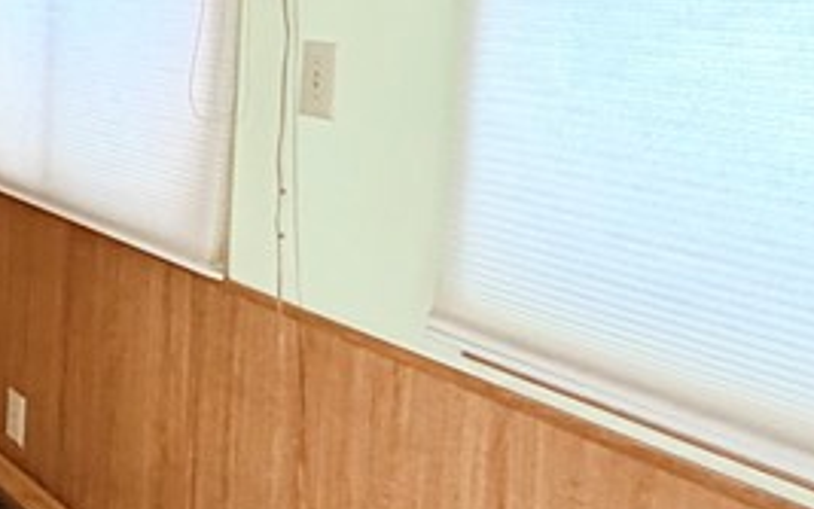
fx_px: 1265
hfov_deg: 24.6
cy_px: 37
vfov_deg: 22.1
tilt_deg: -3.7
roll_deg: -0.2
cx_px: -494
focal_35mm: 57
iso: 320
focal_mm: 2.22
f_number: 2.2
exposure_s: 1/60
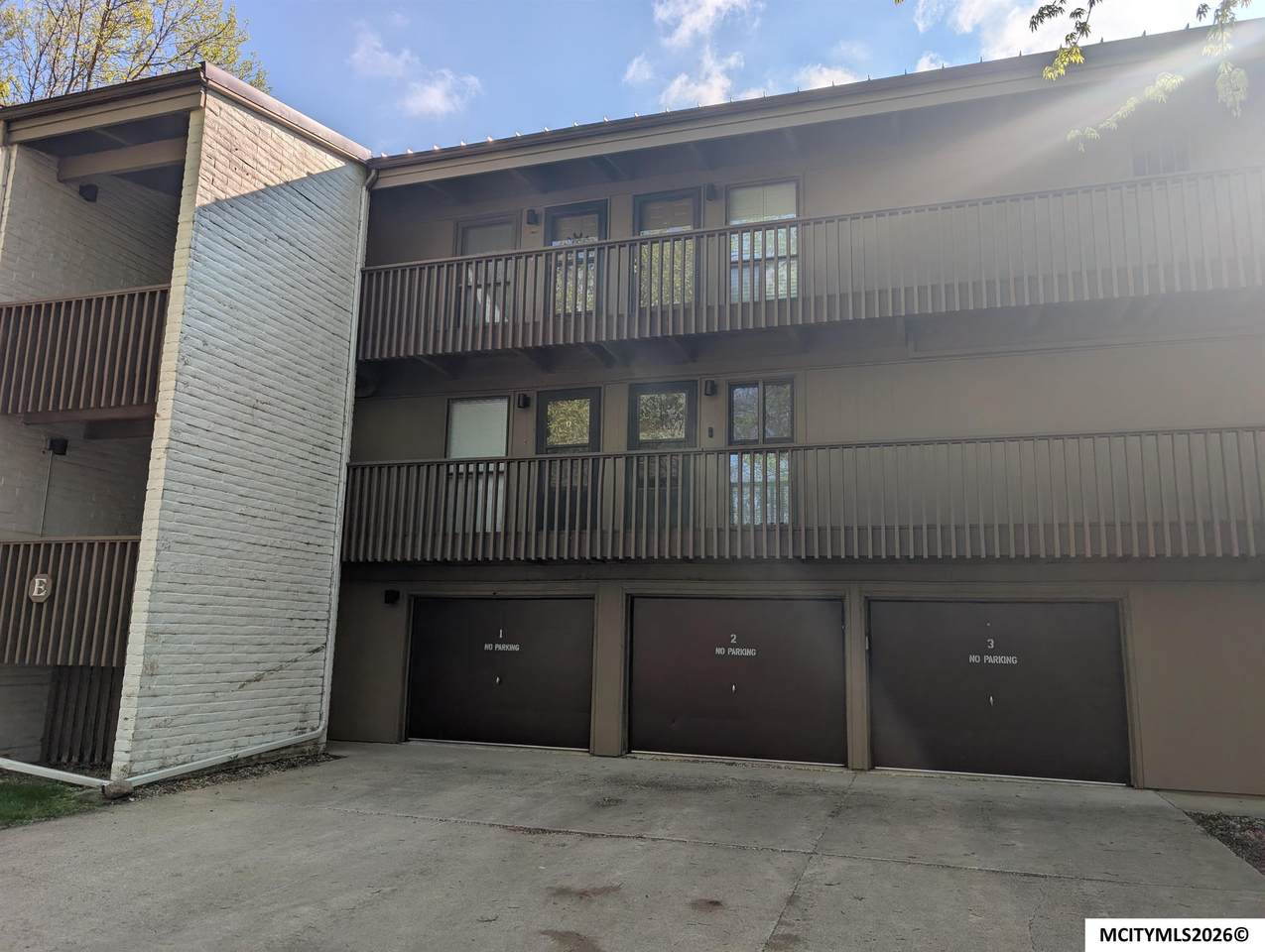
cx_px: 632
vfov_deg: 56.9
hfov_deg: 71.5
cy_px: 476
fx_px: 878
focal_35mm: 24
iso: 17
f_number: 1.68
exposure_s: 1/1271
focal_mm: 6.9
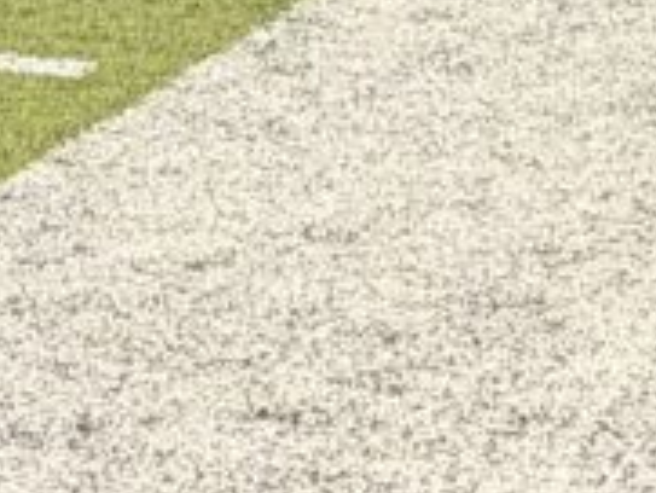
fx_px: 6030
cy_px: -942
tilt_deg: -2.1
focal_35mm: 318
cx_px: -707
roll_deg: -0.7
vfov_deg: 4.5
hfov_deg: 6.0
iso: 640
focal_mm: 6.76
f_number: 1.78
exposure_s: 1/20
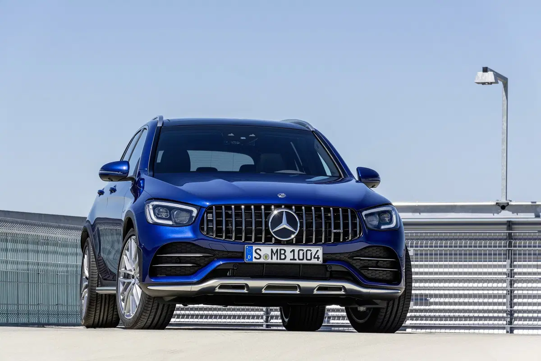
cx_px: 270
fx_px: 2479
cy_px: 180
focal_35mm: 165
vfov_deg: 8.3
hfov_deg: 12.5
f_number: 8
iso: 100
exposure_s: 1/250
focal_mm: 165
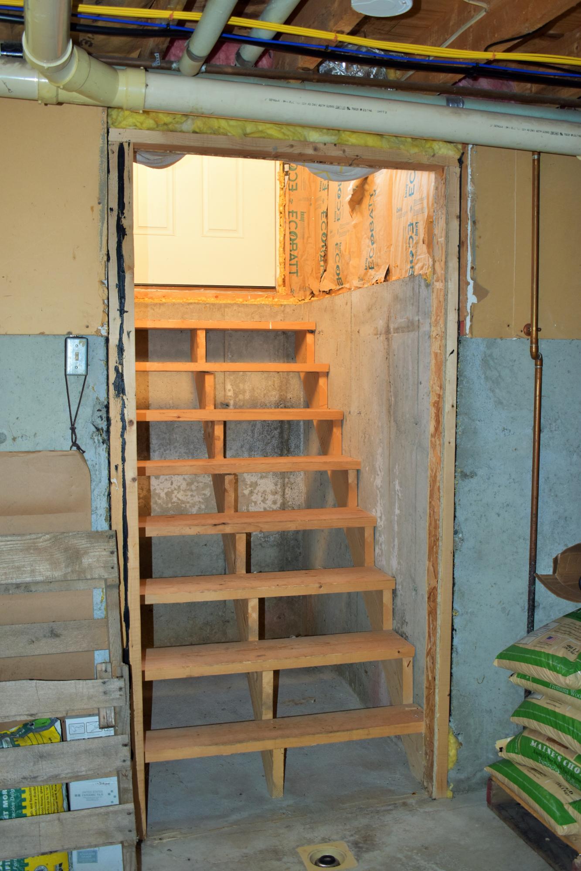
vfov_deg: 53.1
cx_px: 290
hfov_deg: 36.9
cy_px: 436
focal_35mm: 36
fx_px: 872
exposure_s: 1/60
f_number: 3.8
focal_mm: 24
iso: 360
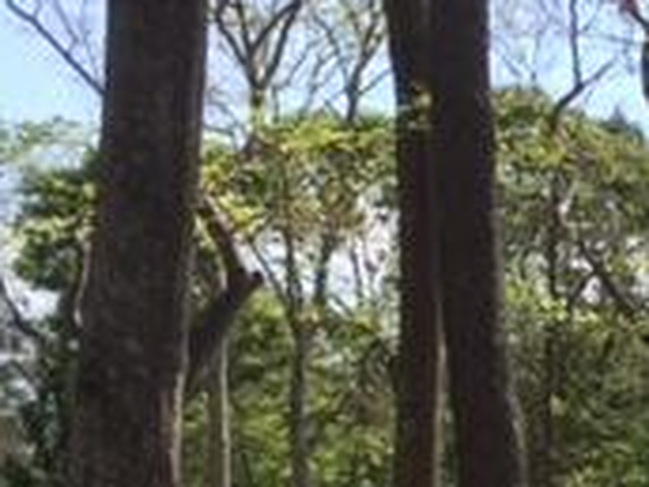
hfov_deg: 15.6
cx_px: 1170
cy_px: 634
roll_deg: +0.2
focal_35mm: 108
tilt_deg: -0.7
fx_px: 2025
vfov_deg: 13.2
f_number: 2.2
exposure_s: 1/1163
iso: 32
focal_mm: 4.15
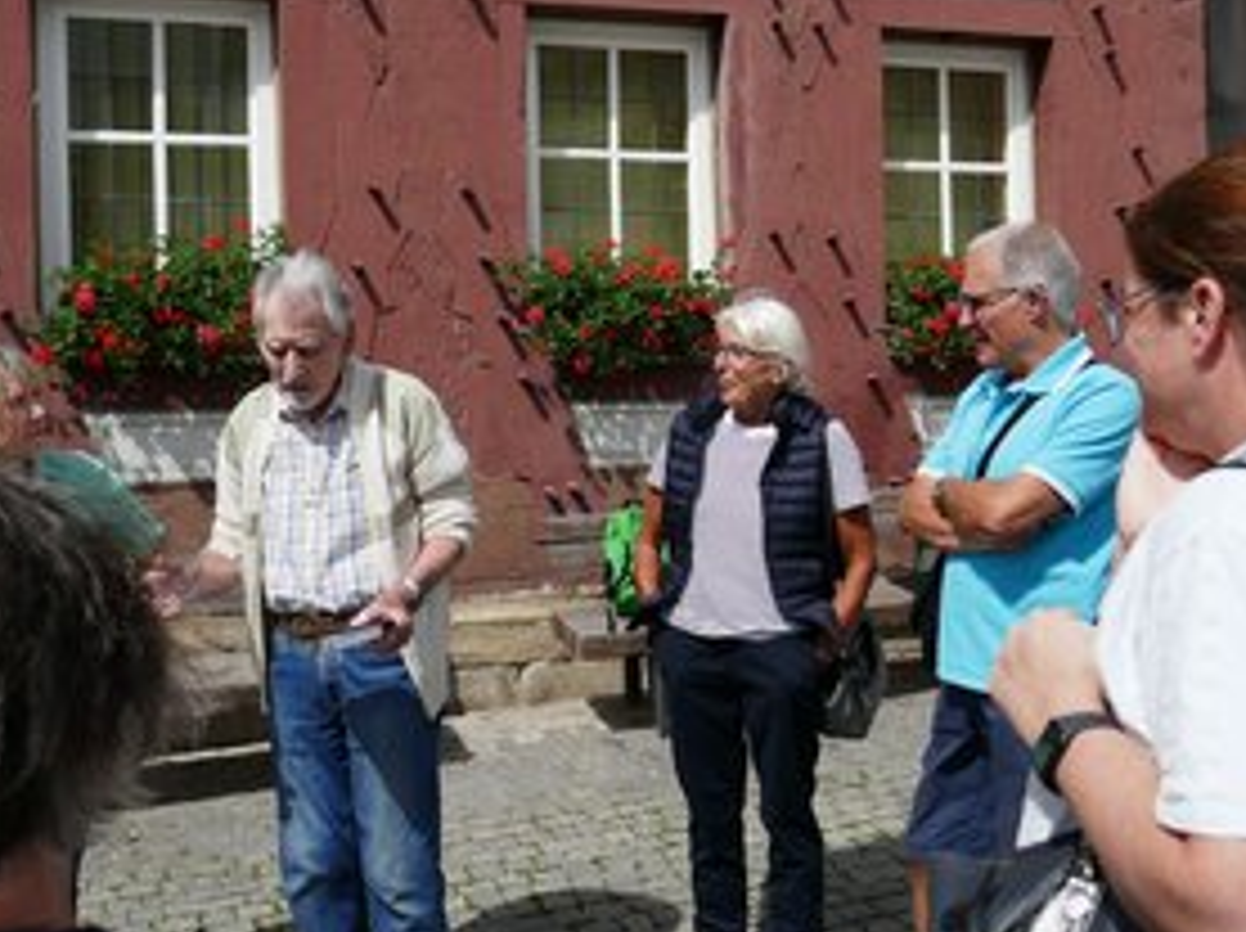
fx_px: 1438
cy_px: 380
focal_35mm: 40
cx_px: 643
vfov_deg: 35.8
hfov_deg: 46.8
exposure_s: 1/3200
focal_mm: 9.1
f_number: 2.8
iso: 125
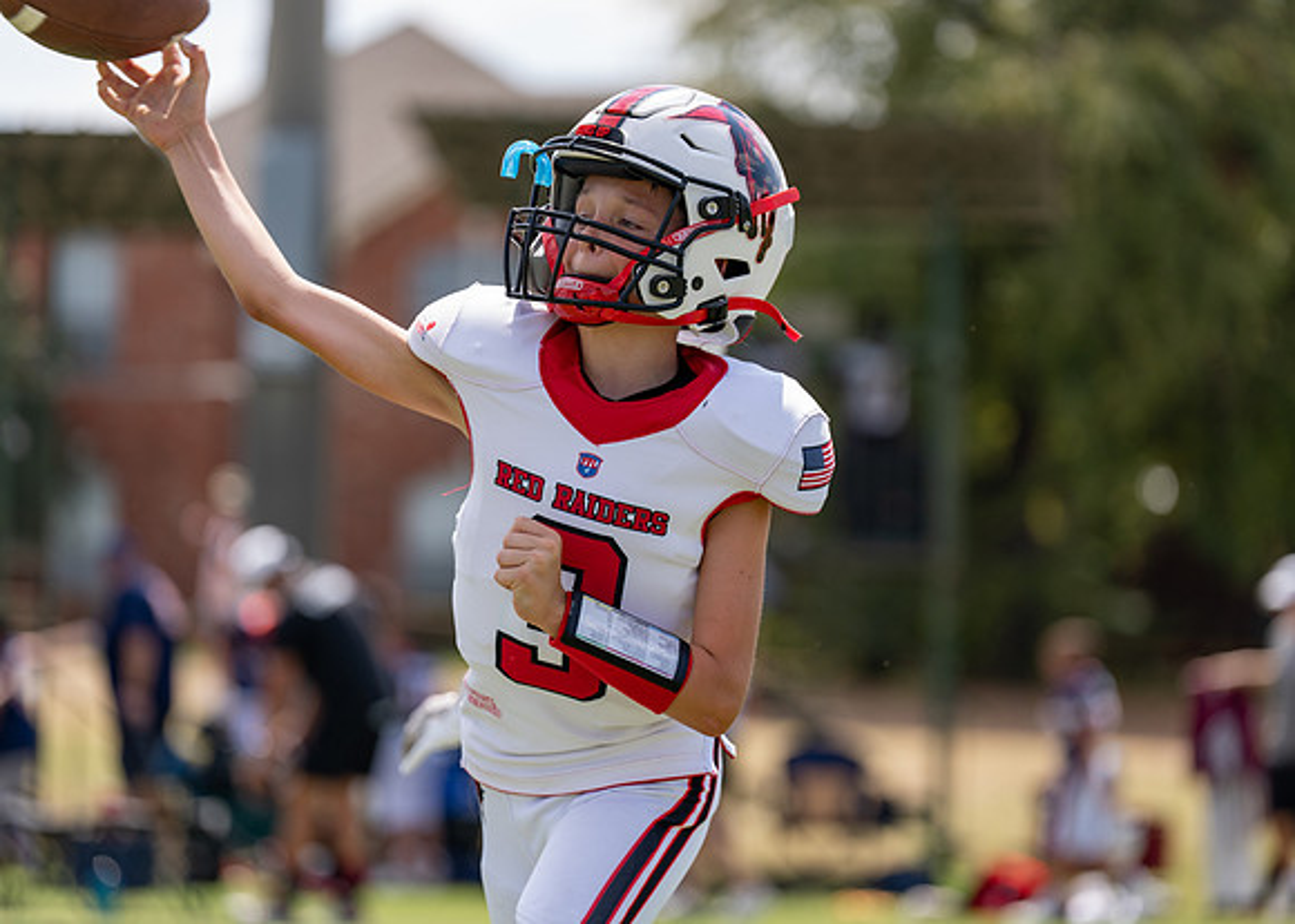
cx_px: 648
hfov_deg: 12.6
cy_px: 462
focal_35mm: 160
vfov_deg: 9.0
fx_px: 5867
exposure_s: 1/2000
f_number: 2.8
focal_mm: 151
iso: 200
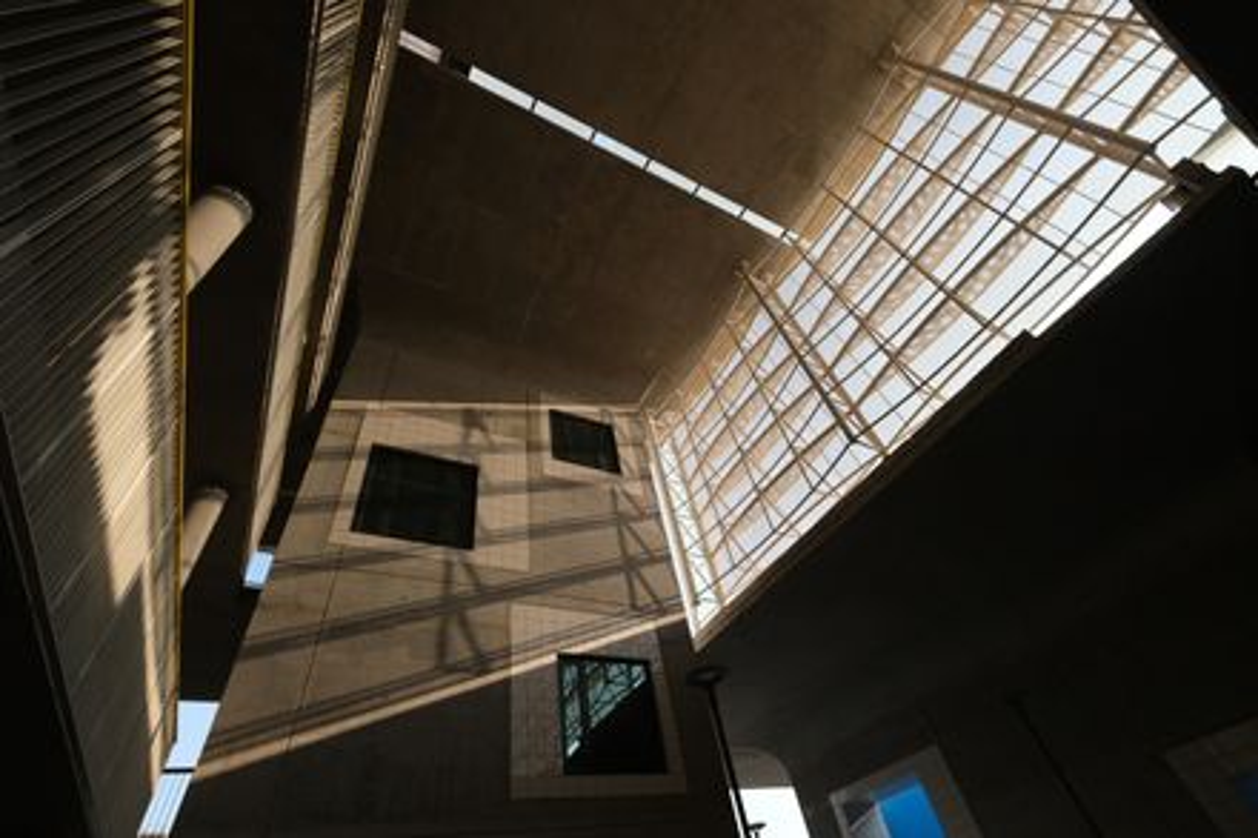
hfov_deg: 100.4
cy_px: 419
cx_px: 629
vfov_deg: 77.3
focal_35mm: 15
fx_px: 524
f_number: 5.6
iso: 800
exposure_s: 1/1000
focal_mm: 10
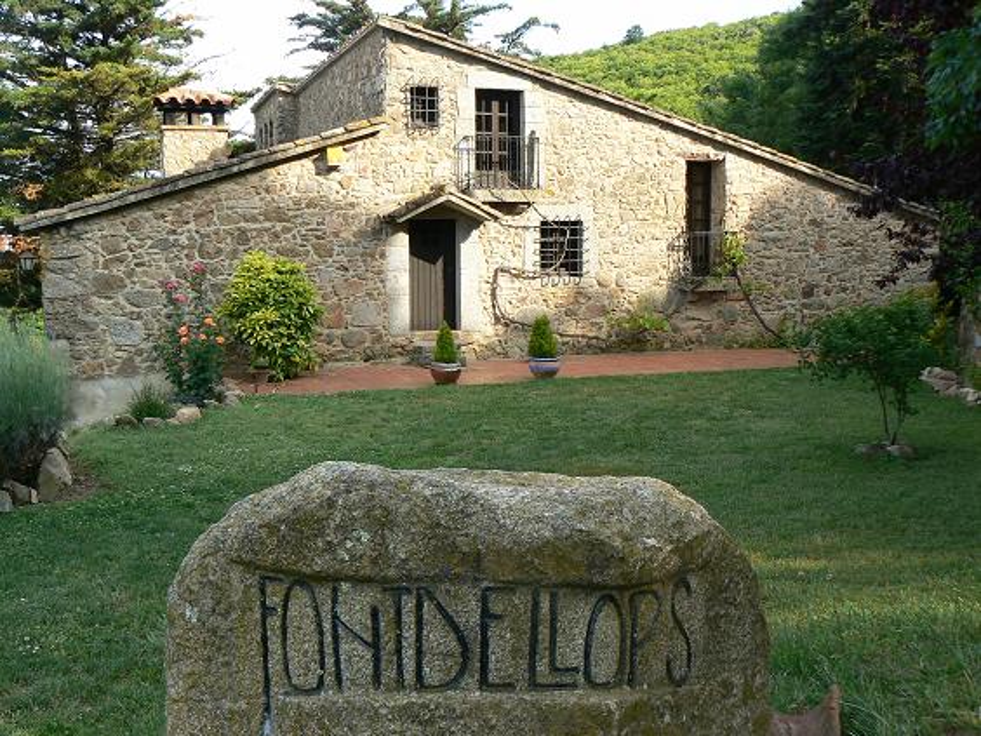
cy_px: 368
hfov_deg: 51.4
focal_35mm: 36
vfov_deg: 39.7
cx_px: 490
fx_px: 1020
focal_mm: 6
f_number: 5
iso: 80
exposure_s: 1/100
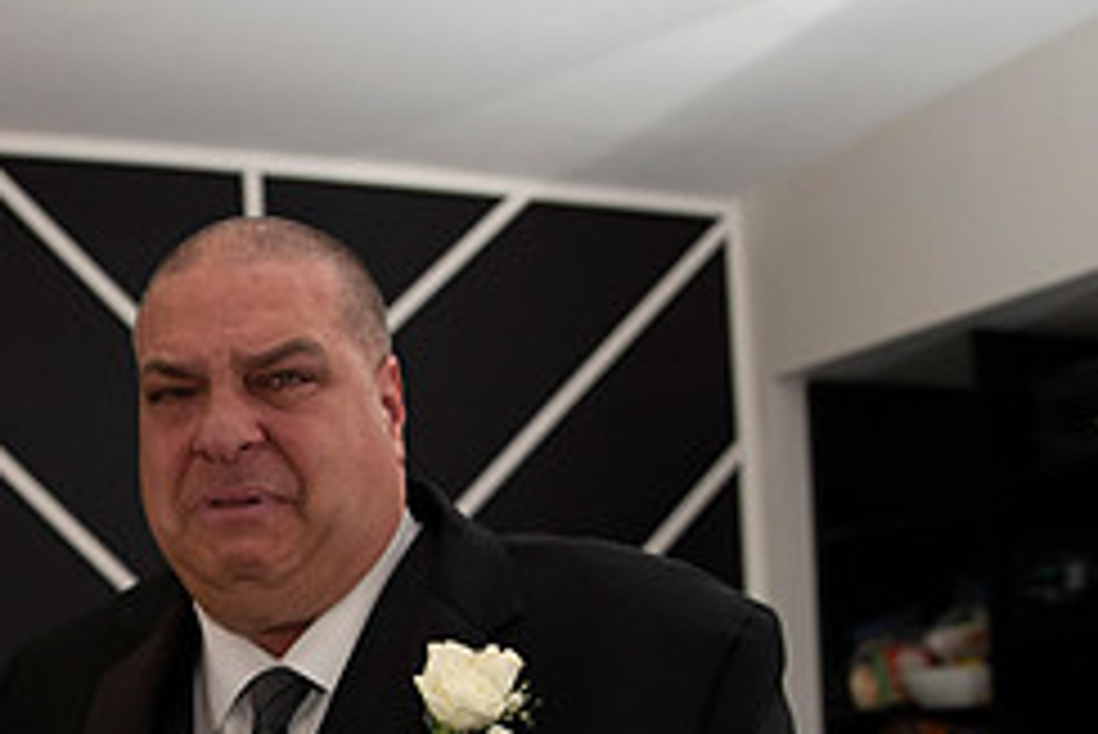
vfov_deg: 23.2
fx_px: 1739
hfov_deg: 33.5
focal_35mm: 57
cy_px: 662
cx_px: 148
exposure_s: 1/1600
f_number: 2.8
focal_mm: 24
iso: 1600
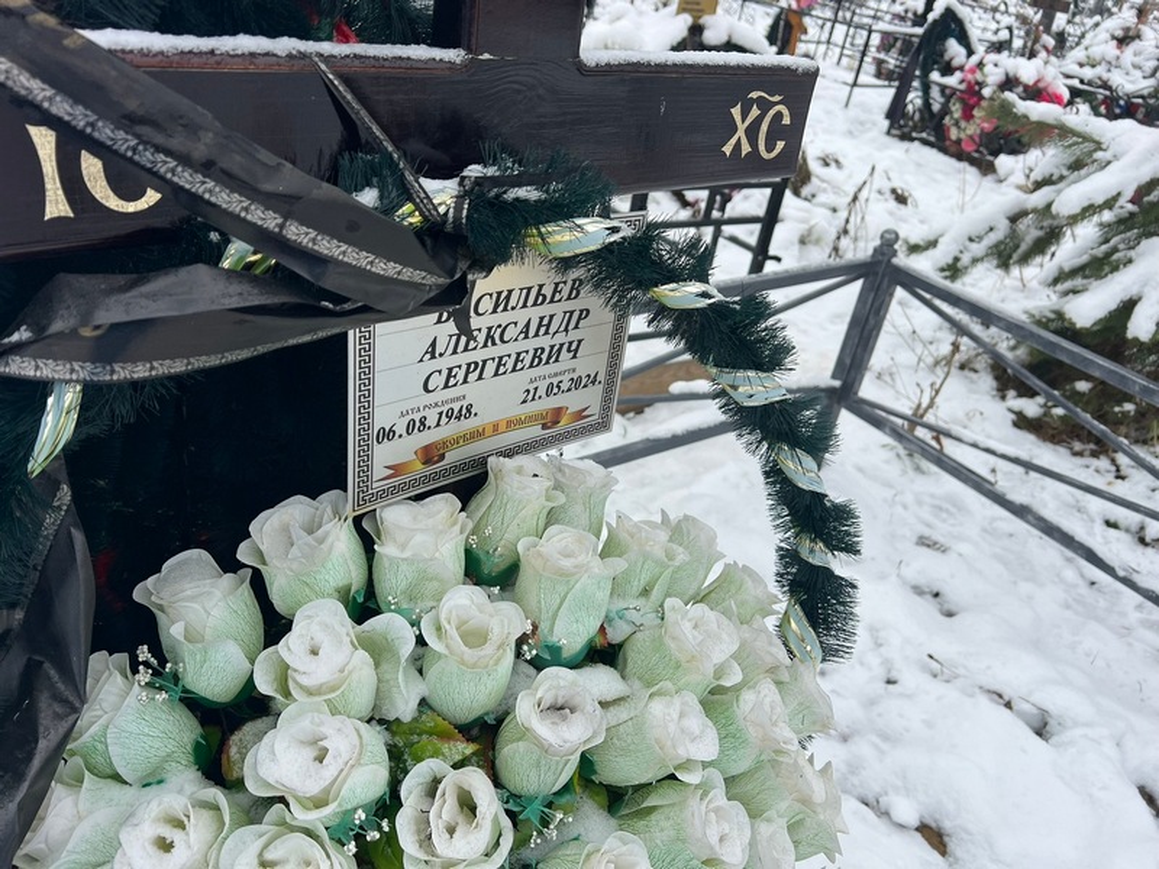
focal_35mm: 26
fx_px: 871
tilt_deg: -28.2
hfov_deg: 67.3
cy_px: 434
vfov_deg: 53.1
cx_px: 580
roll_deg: -9.0
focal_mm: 5.7
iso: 50
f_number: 1.5
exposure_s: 1/380
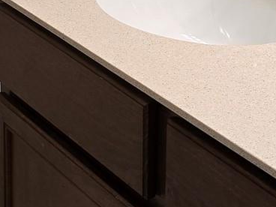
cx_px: 239
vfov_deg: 10.9
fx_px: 1021
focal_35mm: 128
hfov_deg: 15.3
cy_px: -148
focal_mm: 6.3
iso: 125
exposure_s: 1/120
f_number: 1.7
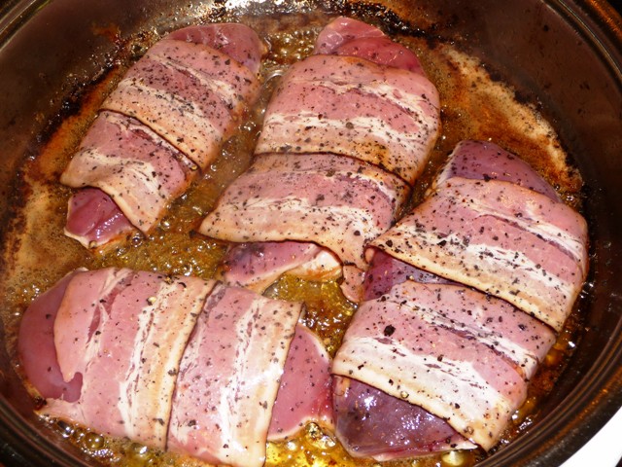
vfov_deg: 26.6
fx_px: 988
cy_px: 234
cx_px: 311
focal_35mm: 55
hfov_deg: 34.9
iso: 100
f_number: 4.3
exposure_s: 1/30
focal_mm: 9.3
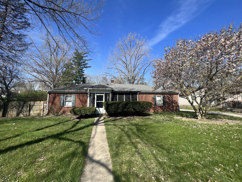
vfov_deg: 89.9
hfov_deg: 106.2
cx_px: 121
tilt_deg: +5.3
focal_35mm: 13
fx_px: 91
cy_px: 91
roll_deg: -0.3
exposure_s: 1/995
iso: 32
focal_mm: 1.57
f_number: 1.8
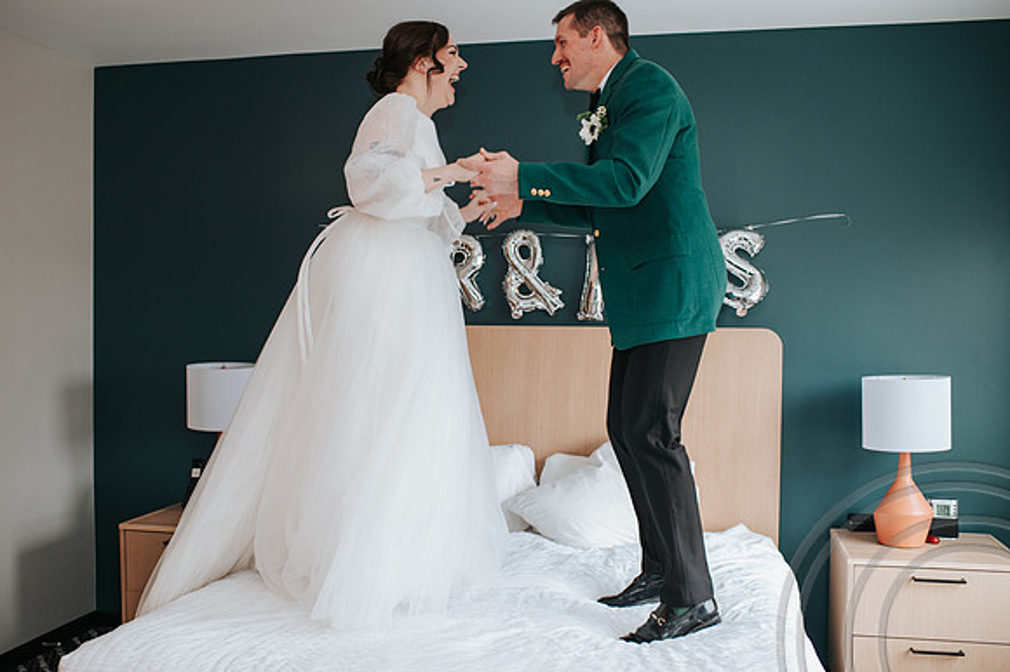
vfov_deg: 36.4
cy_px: 350
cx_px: 489
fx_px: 1021
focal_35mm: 36
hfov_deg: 52.6
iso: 800
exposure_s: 1/200
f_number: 3.2
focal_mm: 35
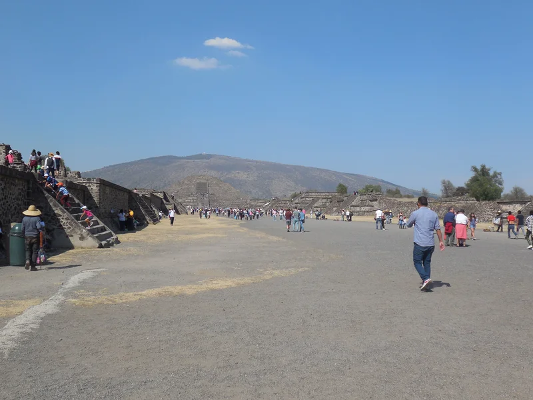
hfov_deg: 49.0
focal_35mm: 38
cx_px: 266
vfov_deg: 37.7
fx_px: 585
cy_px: 200
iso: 125
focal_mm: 6.8
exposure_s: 1/1250
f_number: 4.2
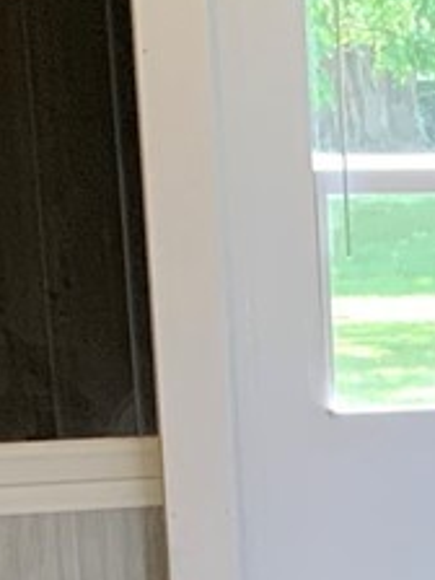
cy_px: 981
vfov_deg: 9.2
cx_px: 785
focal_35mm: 207
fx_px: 3468
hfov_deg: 7.0
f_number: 1.8
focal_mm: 3
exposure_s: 1/60
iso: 80
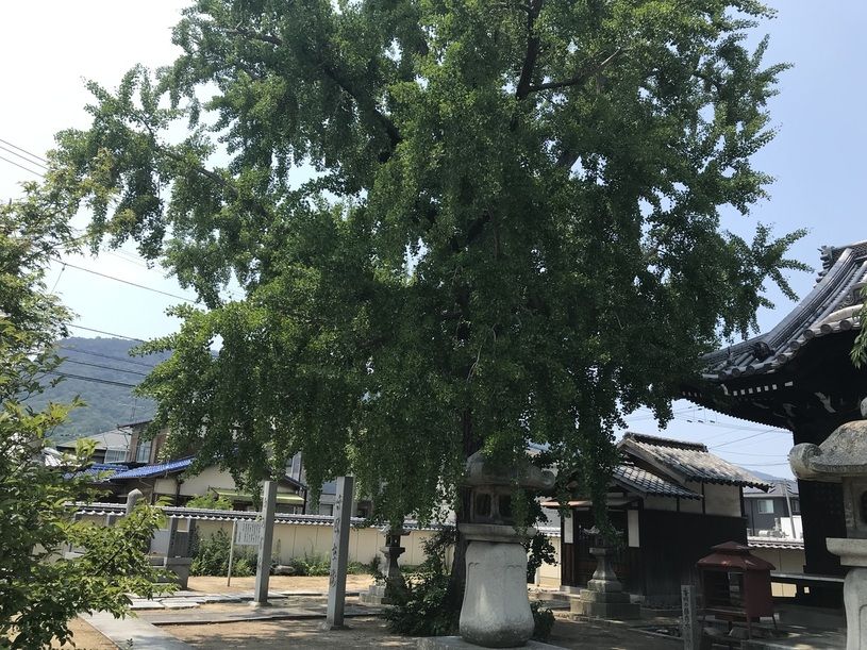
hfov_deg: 63.5
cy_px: 325
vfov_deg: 49.7
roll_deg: -2.2
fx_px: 701
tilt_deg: +17.0
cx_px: 434
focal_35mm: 28
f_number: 1.8
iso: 20
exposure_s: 1/1330
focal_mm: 3.99
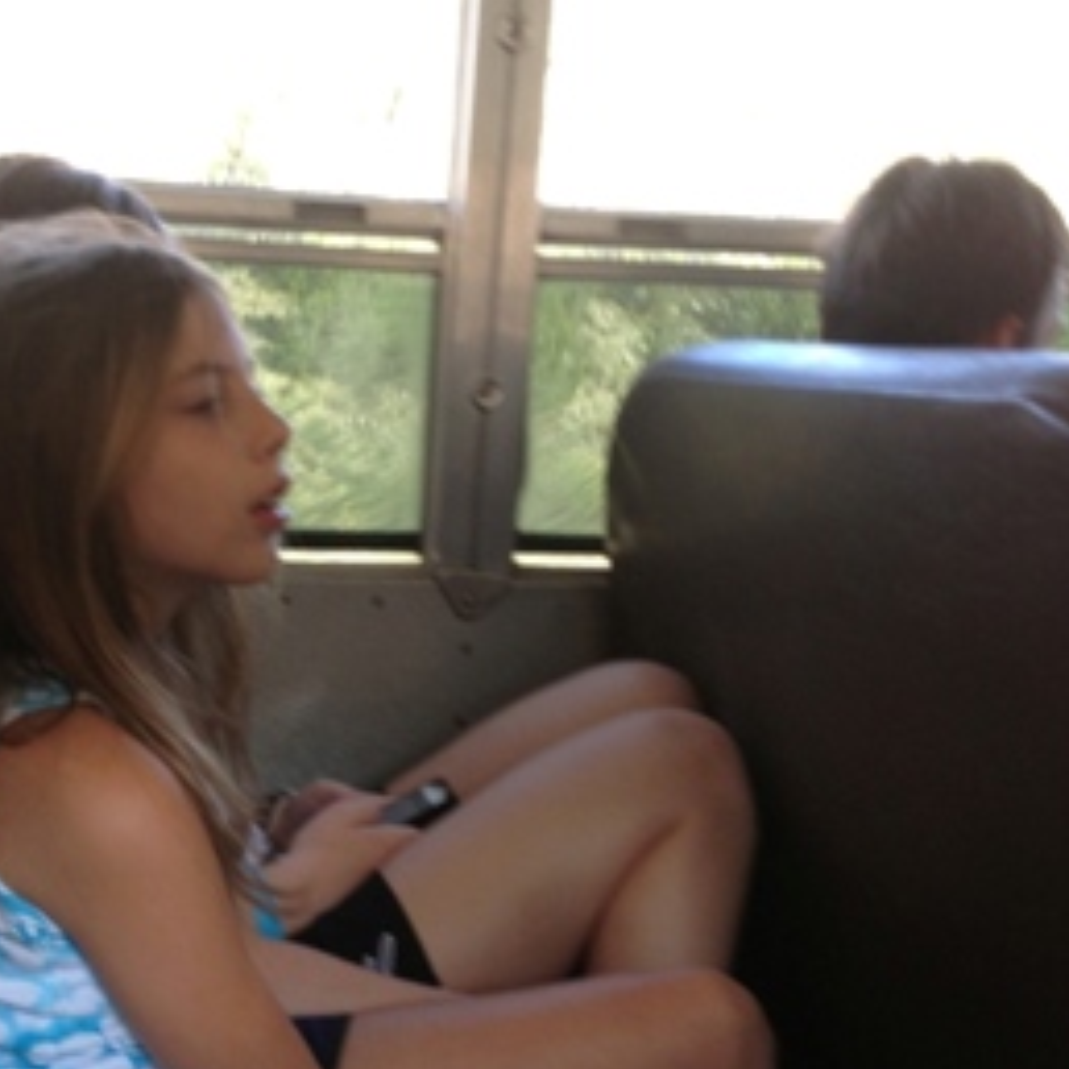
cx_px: 325
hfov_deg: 28.4
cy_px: 692
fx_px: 2096
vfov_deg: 28.5
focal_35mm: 60
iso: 64
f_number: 2.4
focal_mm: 4.28
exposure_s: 1/60
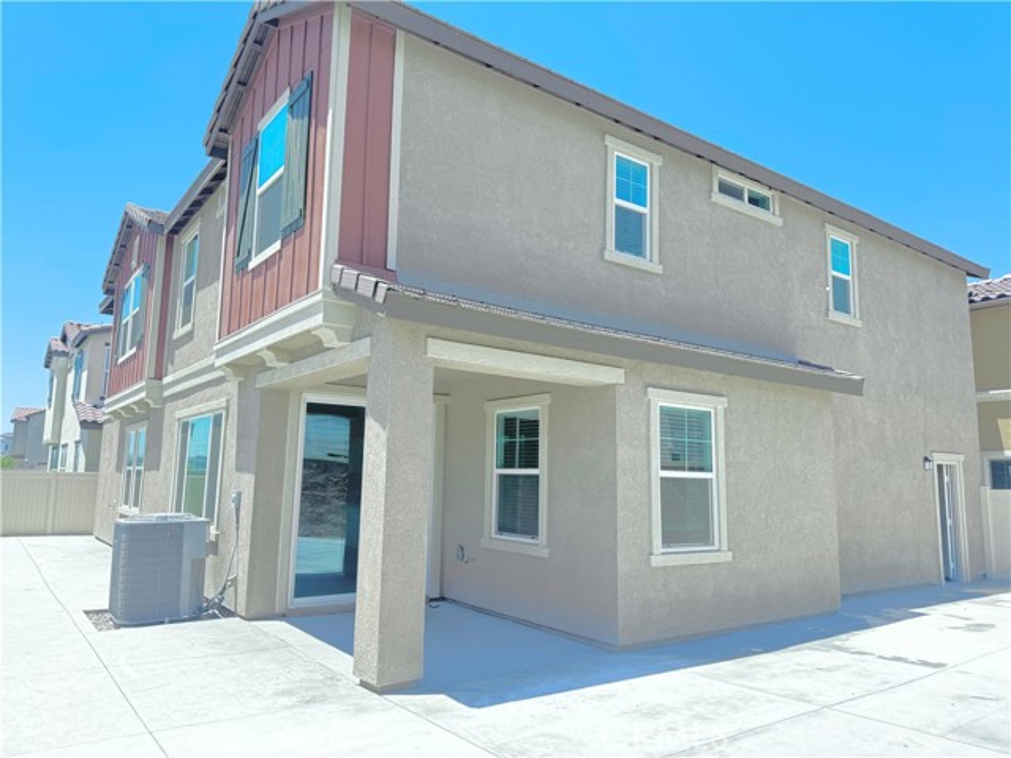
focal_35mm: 24
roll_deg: -1.4
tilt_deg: +7.4
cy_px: 379
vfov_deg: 56.8
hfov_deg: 71.6
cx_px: 506
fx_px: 701
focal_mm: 6.76
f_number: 1.78
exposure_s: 1/1456
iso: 80
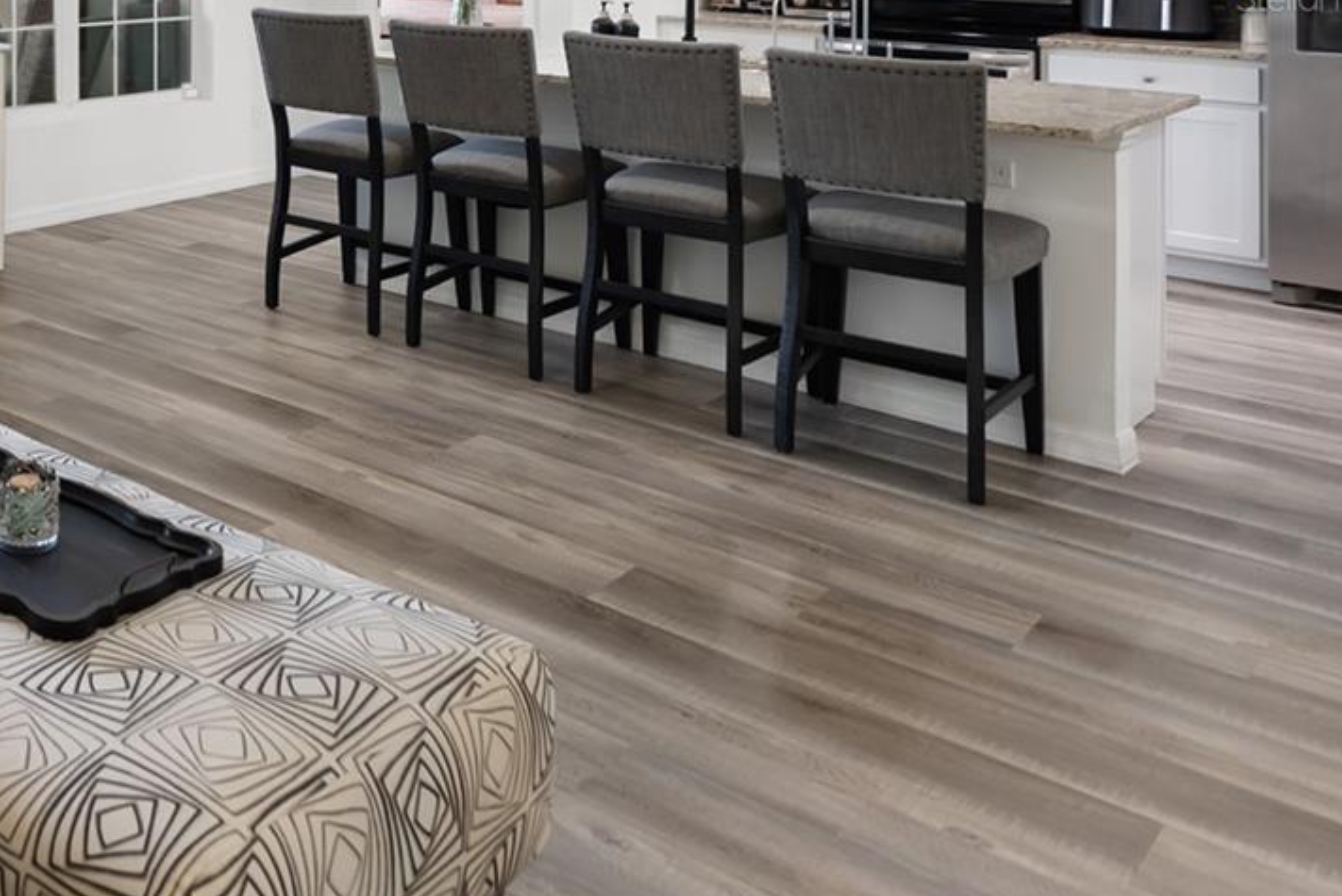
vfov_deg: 33.7
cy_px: -4
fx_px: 1343
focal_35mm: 36
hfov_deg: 42.7
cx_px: -106
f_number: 2.8
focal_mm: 16
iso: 200
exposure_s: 1/80
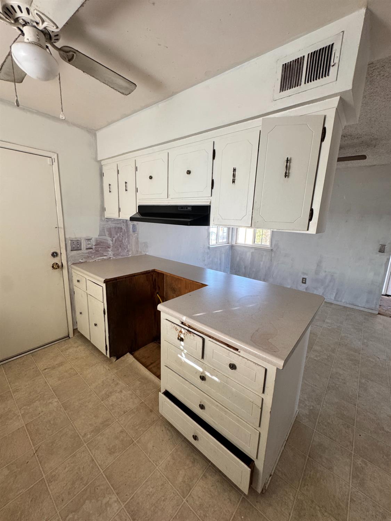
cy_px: 260
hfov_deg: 85.7
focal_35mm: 14
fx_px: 211
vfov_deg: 102.1
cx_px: 196
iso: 200
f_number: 2.2
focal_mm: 2.22
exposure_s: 1/99
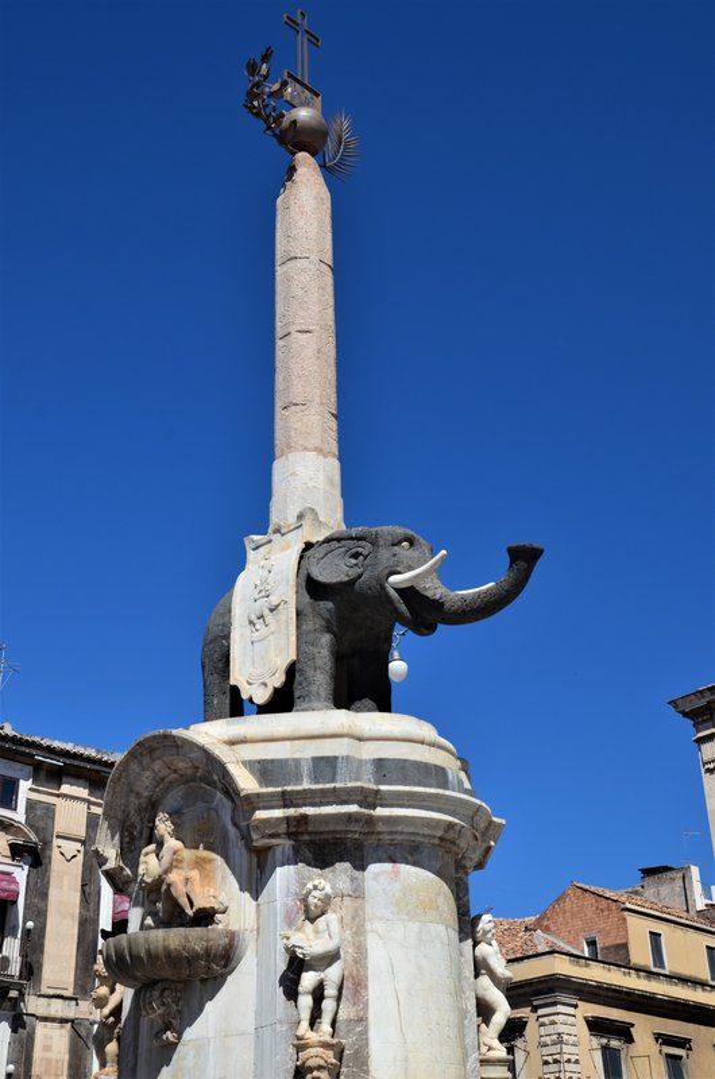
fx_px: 1436
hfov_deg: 28.0
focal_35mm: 48
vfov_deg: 41.2
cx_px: 358
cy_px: 540
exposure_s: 1/320
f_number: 10
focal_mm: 32
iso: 320
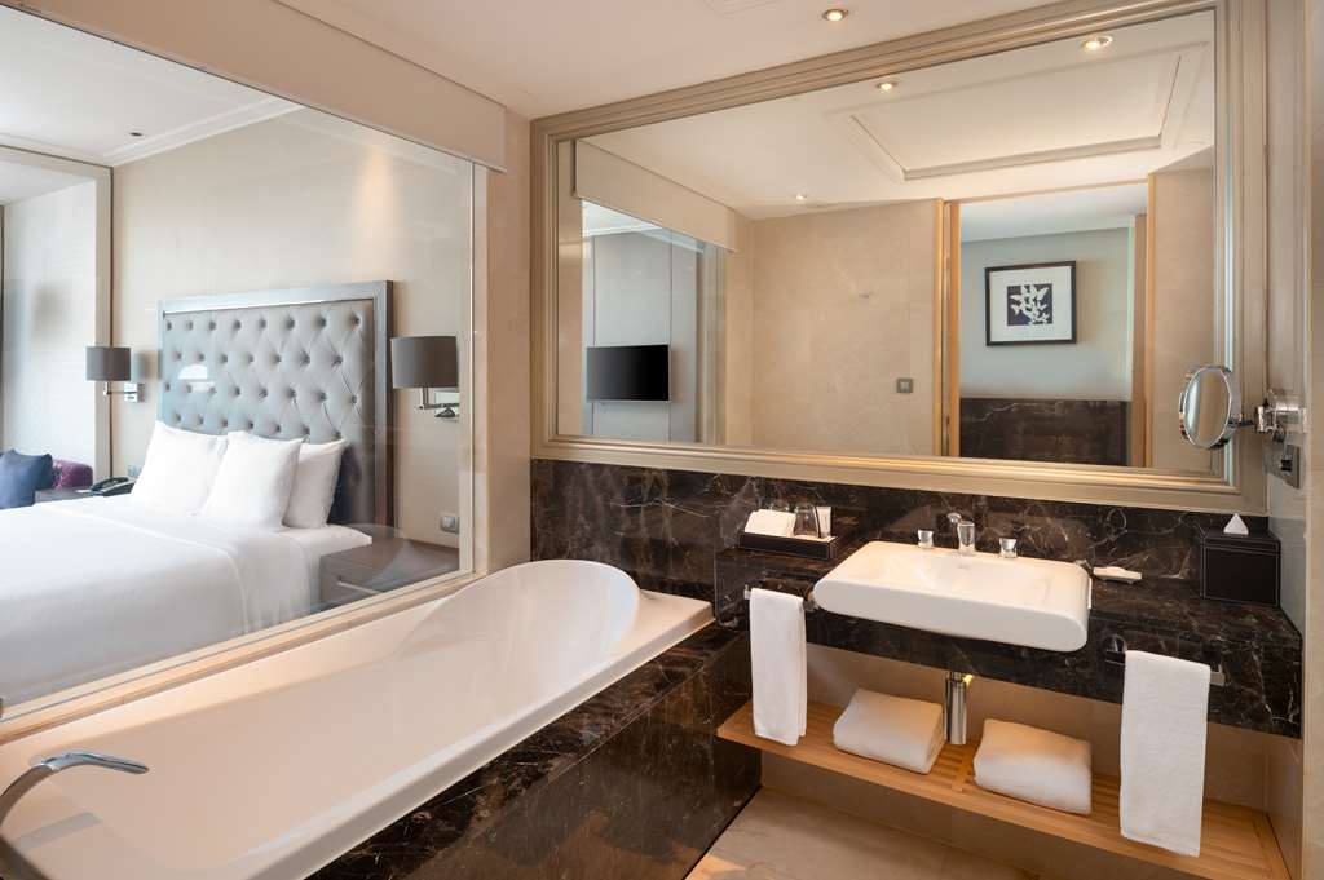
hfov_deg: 87.0
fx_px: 698
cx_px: 662
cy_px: 440
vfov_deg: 64.5
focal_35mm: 19
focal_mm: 19
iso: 320
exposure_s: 1/15
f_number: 8
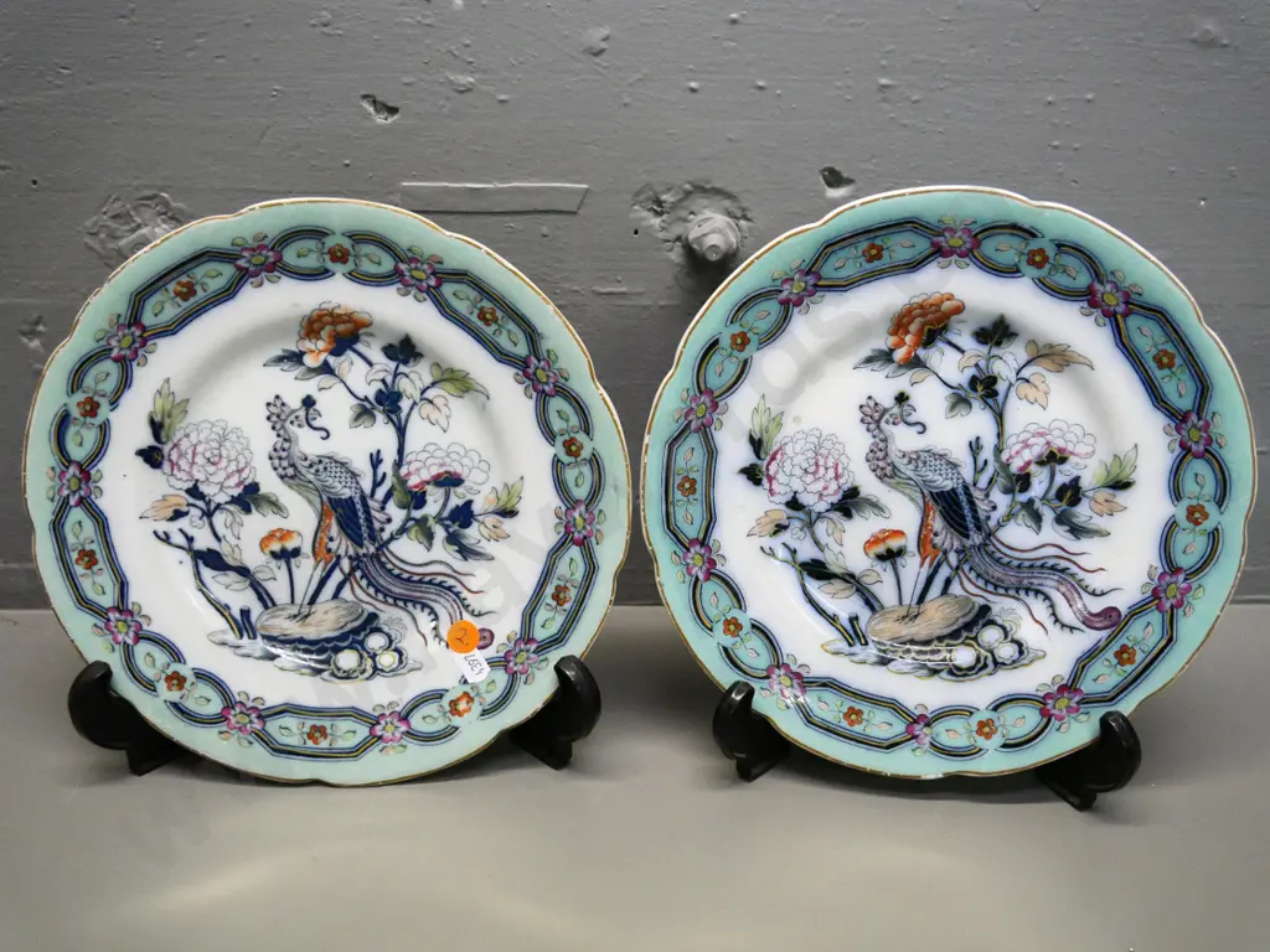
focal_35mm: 36
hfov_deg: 51.4
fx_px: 1321
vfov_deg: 39.7
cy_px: 476
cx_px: 635
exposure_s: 1/320
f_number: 4.5
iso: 3200
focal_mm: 18
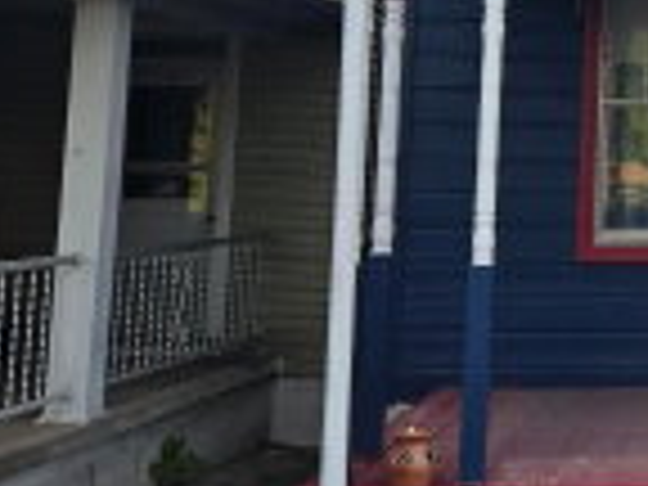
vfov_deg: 17.7
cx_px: 954
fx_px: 1535
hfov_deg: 20.6
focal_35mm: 82
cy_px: 32
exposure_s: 1/528
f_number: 1.8
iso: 25
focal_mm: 5.4
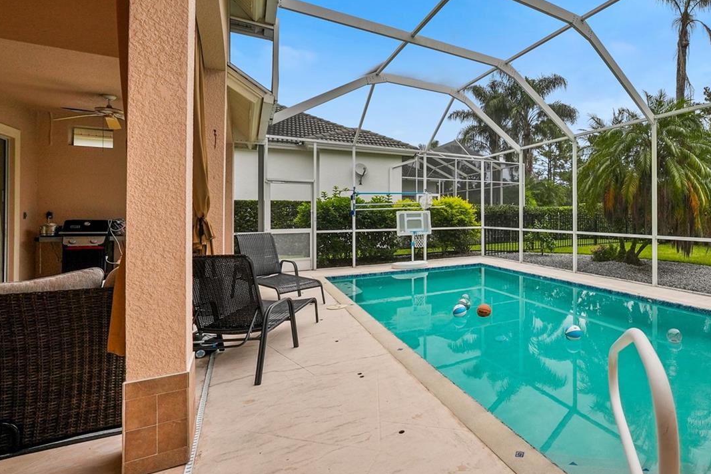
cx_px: 508
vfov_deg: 67.3
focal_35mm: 18
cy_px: 214
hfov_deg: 84.7
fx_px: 356
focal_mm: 12
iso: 800
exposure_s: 1/640
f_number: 7.1
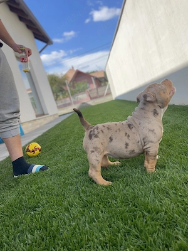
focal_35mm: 26
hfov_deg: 53.1
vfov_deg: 67.3
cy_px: 126
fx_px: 188
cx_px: 94
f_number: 1.6
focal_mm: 4.2
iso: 32
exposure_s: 1/1575
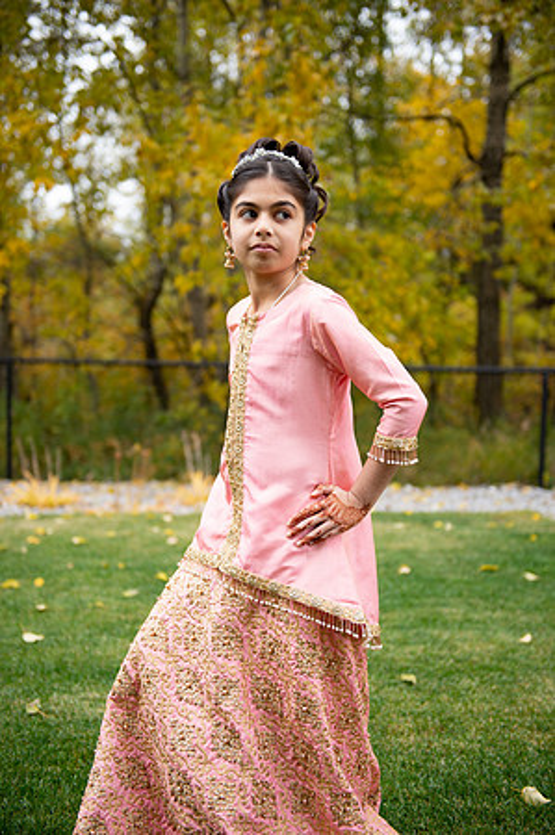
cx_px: 278
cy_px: 418
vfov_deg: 43.6
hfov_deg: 29.8
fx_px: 1043
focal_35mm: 45
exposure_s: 1/200
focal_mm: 45
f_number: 2.8
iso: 100
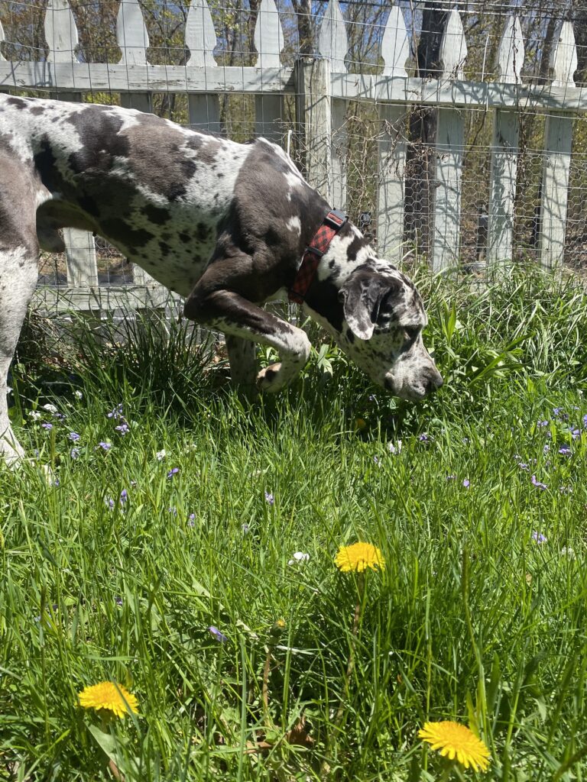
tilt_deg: -10.4
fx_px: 588
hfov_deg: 53.1
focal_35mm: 26
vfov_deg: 67.3
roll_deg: +0.4
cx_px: 294
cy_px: 391
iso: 32
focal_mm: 4.25
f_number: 1.8
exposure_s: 1/1522
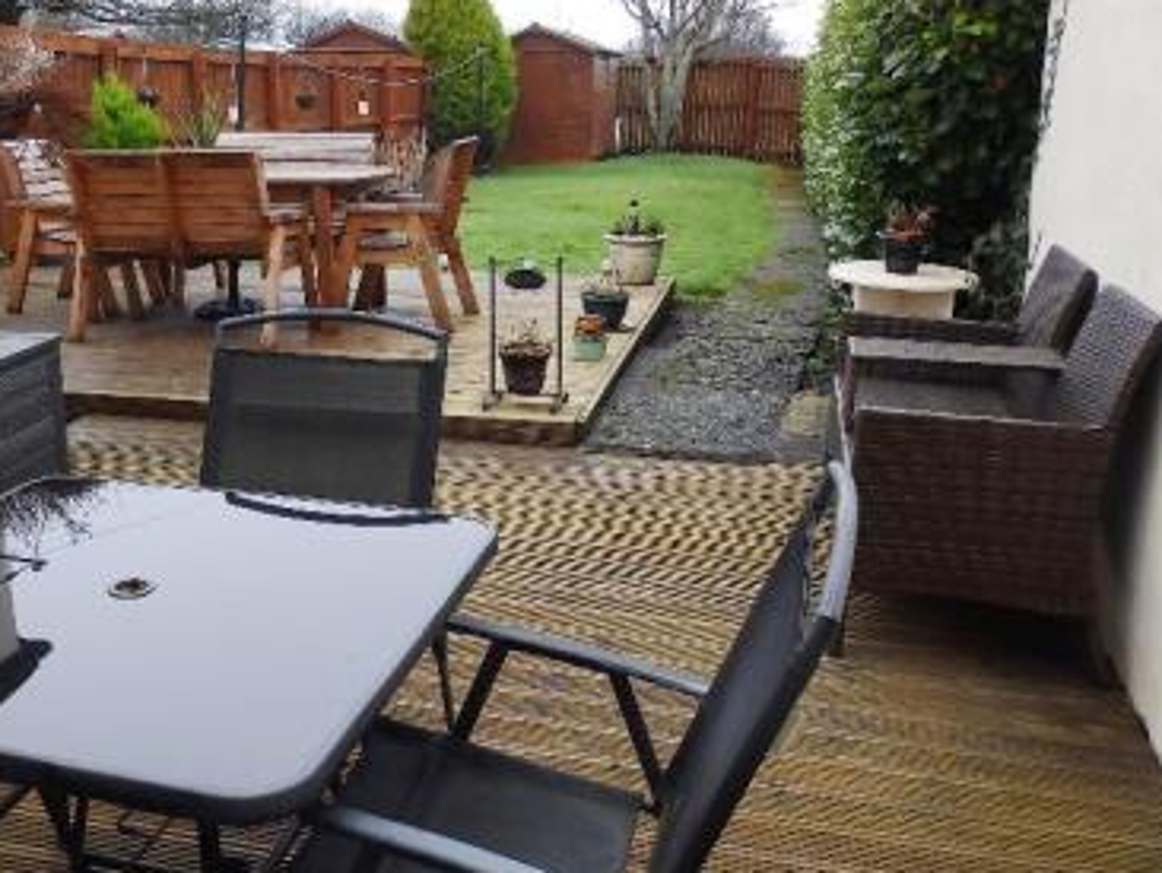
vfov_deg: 40.7
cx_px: 357
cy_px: 376
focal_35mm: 35
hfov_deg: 51.3
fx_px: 1176
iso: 80
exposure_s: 1/60
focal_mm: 4
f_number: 3.4
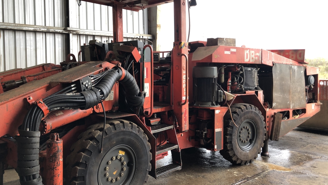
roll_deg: +0.4
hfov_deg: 62.6
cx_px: 166
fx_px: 270
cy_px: 77
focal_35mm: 31
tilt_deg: -0.5
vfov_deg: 37.7
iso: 25
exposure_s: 1/50
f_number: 1.8
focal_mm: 3.99
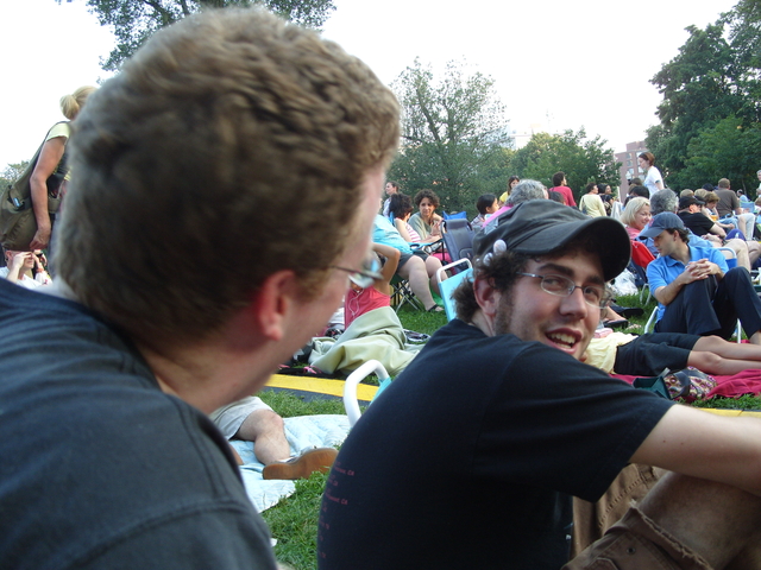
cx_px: 380
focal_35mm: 35
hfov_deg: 52.6
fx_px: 769
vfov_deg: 40.7
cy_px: 285
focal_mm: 7.8
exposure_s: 1/90
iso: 80
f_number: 3.1
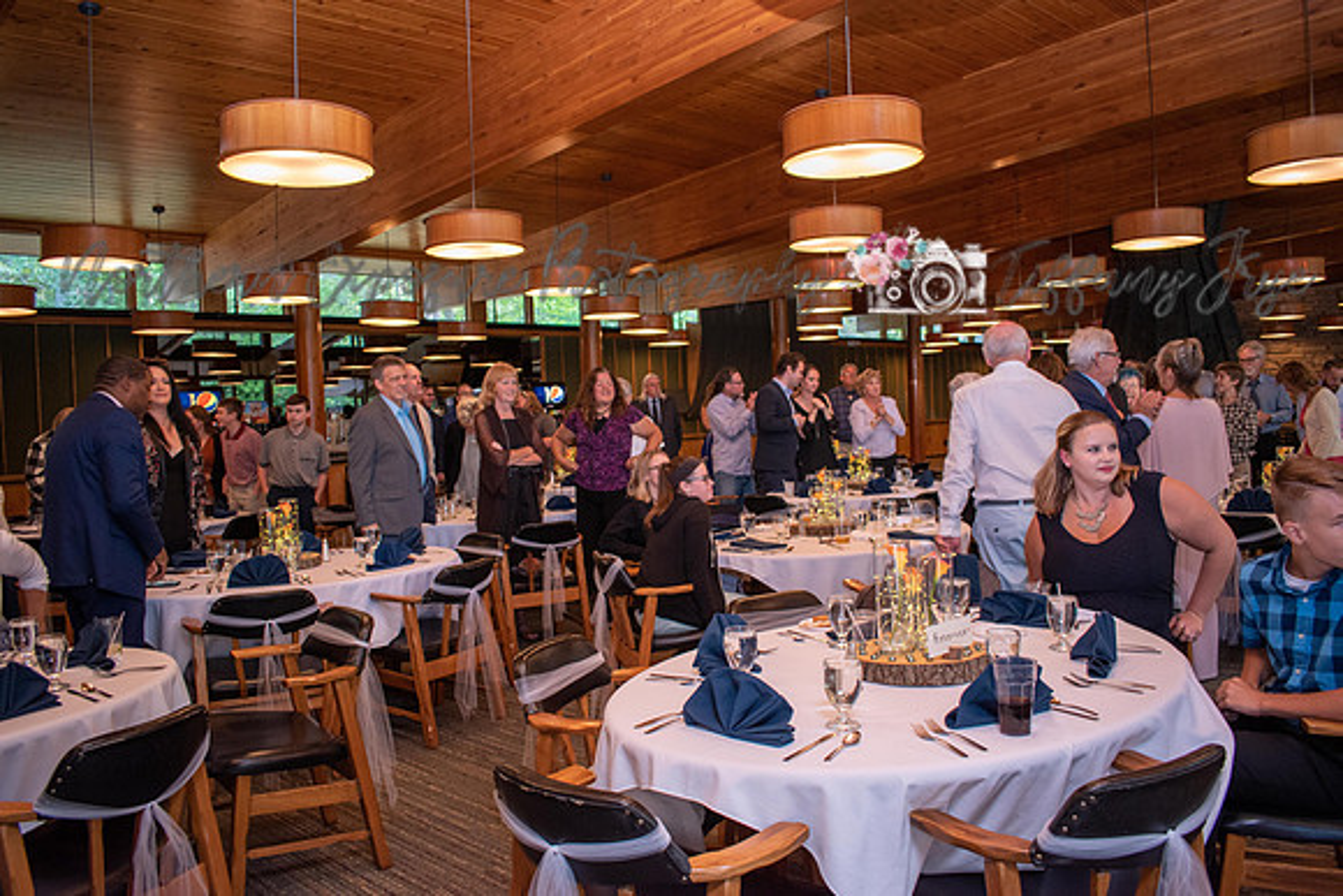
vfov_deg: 48.0
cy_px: 448
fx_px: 1007
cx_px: 672
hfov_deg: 67.4
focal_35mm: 27
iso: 800
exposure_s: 1/60
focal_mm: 18
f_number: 3.5
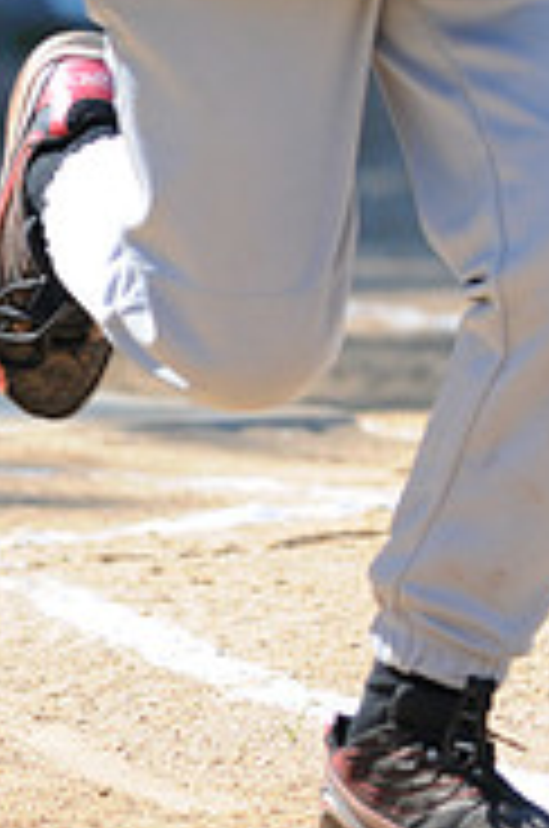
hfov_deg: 1.0
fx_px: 32557
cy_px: -351
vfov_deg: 1.5
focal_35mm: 1418
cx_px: 862
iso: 400
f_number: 4
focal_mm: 300
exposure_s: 1/1250
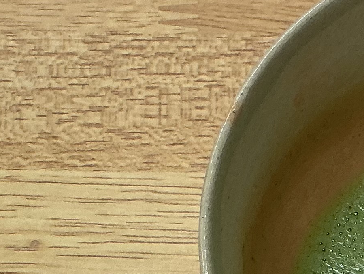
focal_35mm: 130
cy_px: 426
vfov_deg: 10.9
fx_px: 1368
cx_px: 166
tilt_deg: -72.2
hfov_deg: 15.2
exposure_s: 1/50
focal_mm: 3
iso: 40
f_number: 1.8
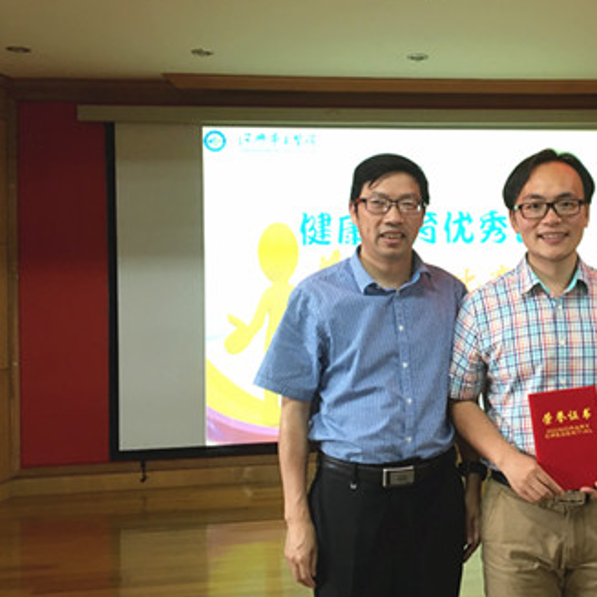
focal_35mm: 47
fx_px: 917
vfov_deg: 36.0
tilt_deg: +2.1
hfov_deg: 35.0
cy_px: 267
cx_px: 475
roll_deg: +1.1
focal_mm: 4.15
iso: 100
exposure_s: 1/33
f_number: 2.2
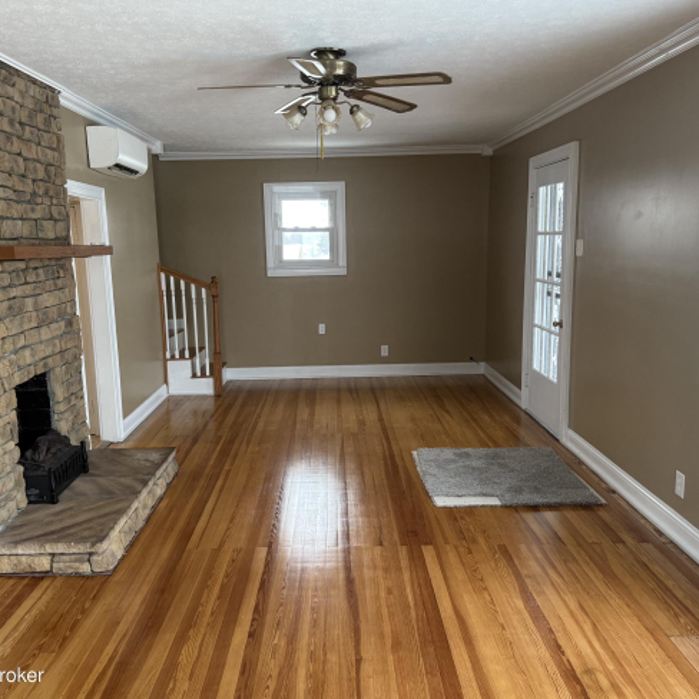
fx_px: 663
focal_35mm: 29
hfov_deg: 55.6
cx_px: 333
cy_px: 350
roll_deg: +1.0
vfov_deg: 55.6
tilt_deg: -8.6
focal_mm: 6.76
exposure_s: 1/60
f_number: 1.78
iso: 250
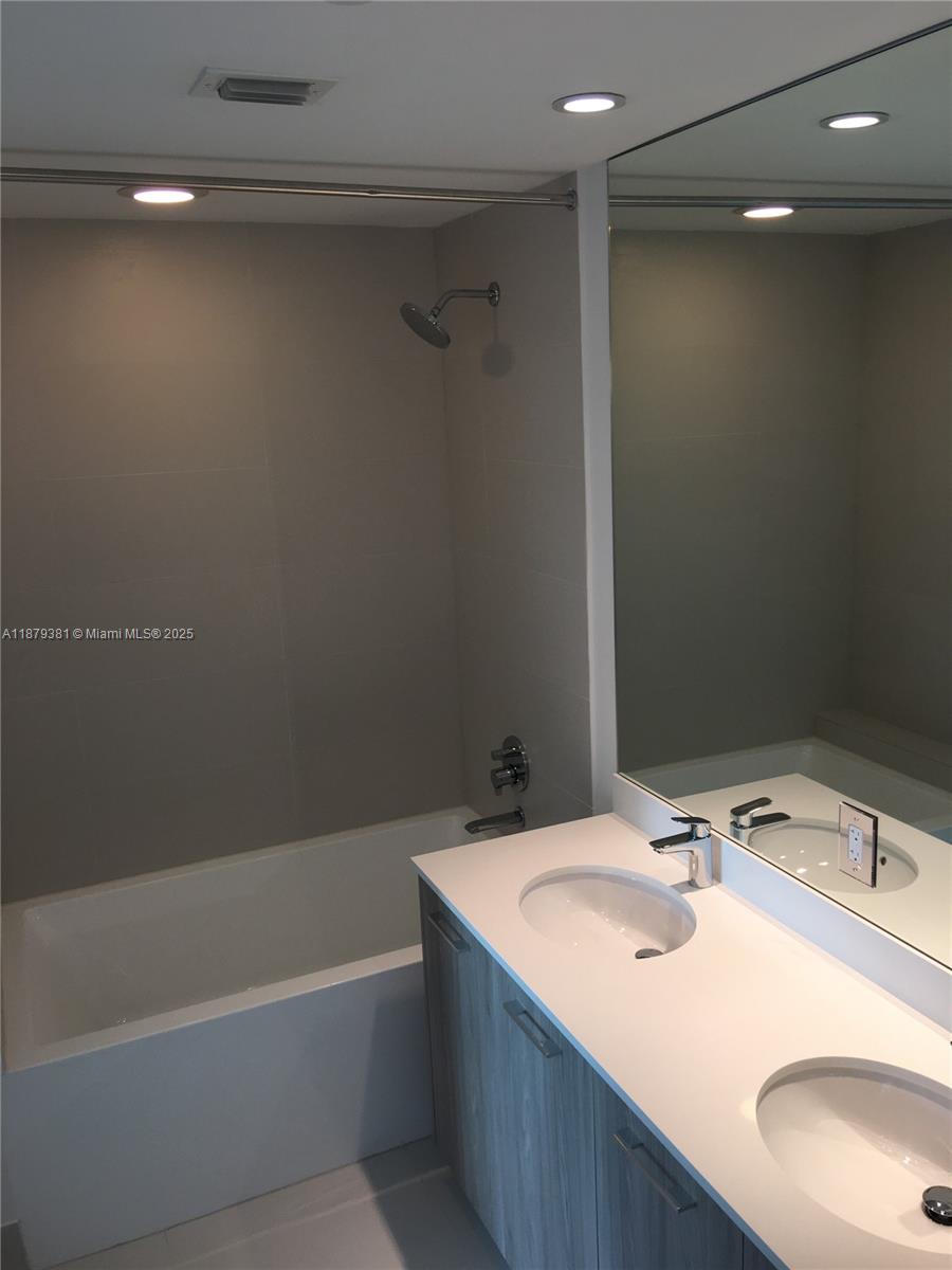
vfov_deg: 61.7
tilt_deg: -12.2
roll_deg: +2.6
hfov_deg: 48.2
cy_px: 635
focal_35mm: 29
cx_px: 476
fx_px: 1063
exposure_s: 1/30
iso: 32
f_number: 2.2
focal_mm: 4.15
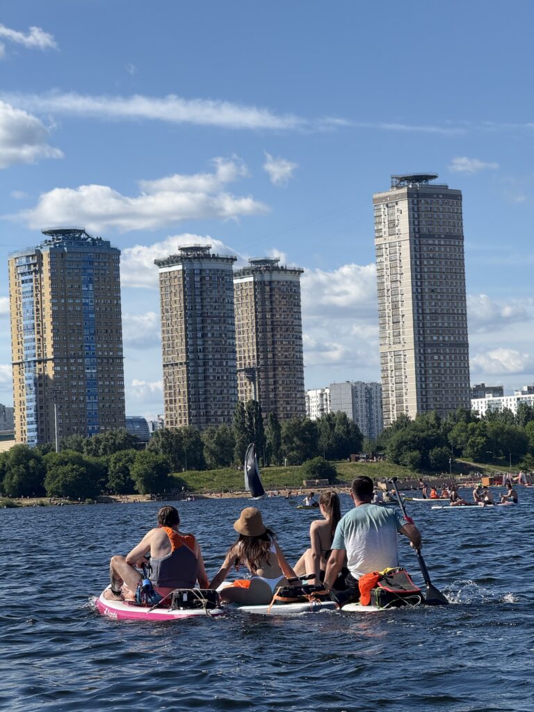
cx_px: 267
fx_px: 2468
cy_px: 356
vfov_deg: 16.4
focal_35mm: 120
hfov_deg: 12.3
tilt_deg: +4.5
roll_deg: +2.2
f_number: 2.8
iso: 64
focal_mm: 15.66
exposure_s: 1/926
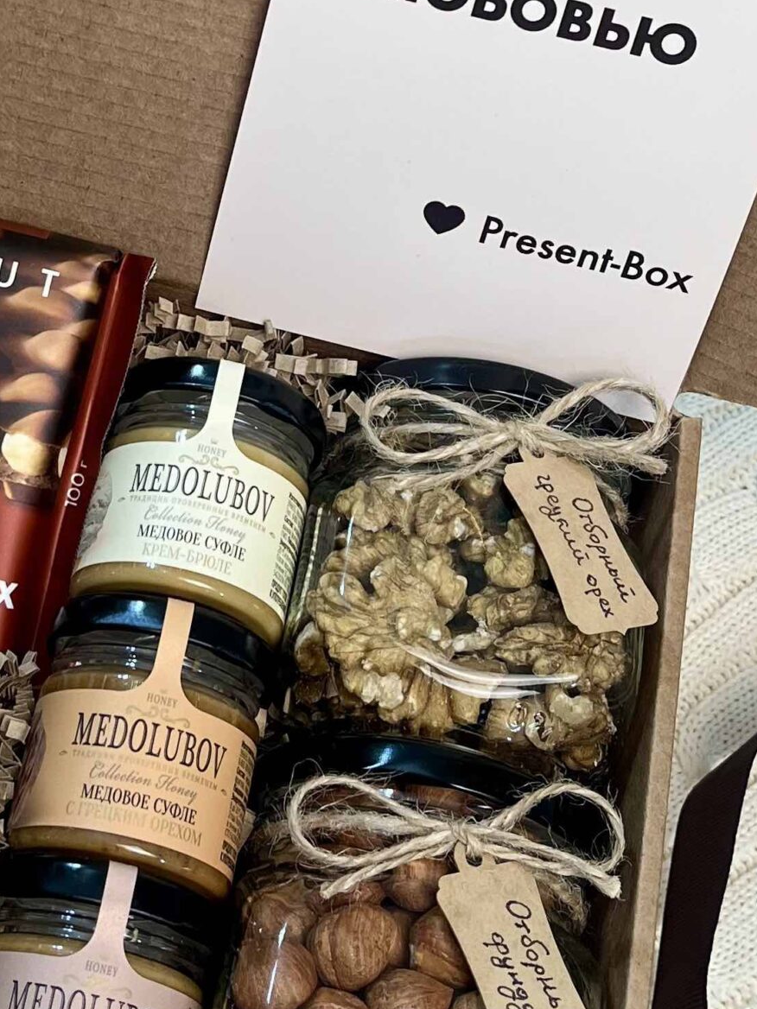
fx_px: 1662
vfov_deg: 33.8
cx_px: 110
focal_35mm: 57
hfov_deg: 25.1
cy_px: 478
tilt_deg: -56.8
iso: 64
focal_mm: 5.1
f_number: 1.6
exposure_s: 1/100
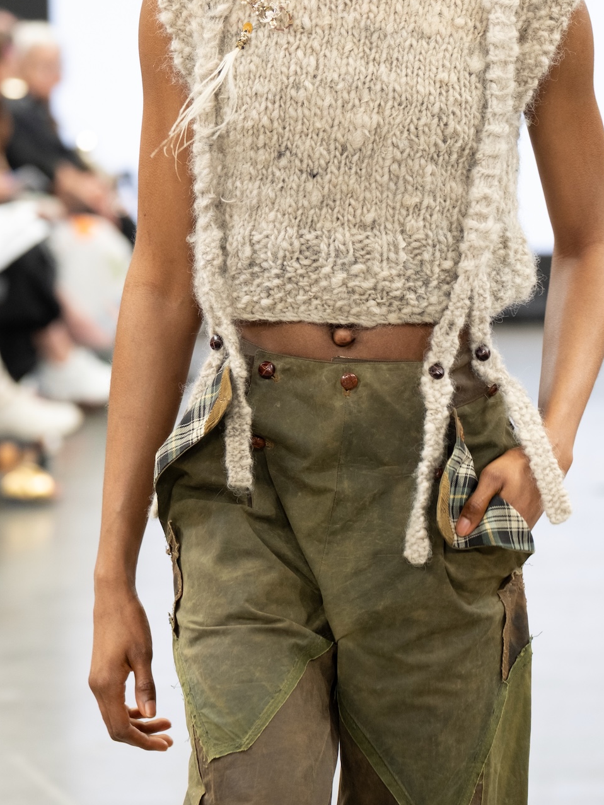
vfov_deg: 7.1
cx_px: 344
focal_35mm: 280
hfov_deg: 5.3
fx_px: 6513
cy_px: 251
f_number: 4.6
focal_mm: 123.8
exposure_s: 1/200
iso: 1000
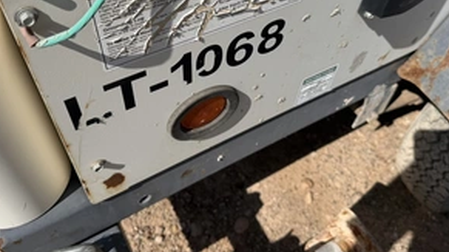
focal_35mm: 36
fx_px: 428
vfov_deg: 32.0
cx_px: 230
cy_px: 56
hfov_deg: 55.3
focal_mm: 6.76
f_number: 1.78
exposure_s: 1/6173
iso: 80
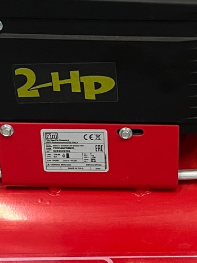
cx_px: 181
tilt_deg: -36.0
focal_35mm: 114
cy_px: 187
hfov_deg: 12.9
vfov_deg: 17.2
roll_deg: -1.9
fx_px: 865
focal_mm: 5.1
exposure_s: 1/50
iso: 100
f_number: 1.6
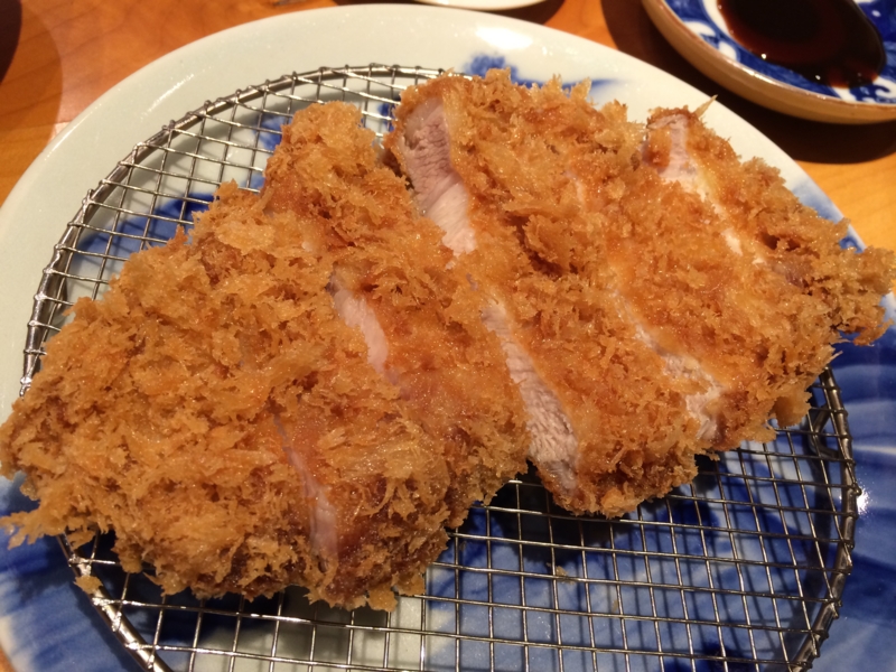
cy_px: 336
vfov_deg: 46.8
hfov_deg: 60.0
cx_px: 448
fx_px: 777
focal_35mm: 30
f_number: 2.2
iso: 100
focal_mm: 4.12
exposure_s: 1/30
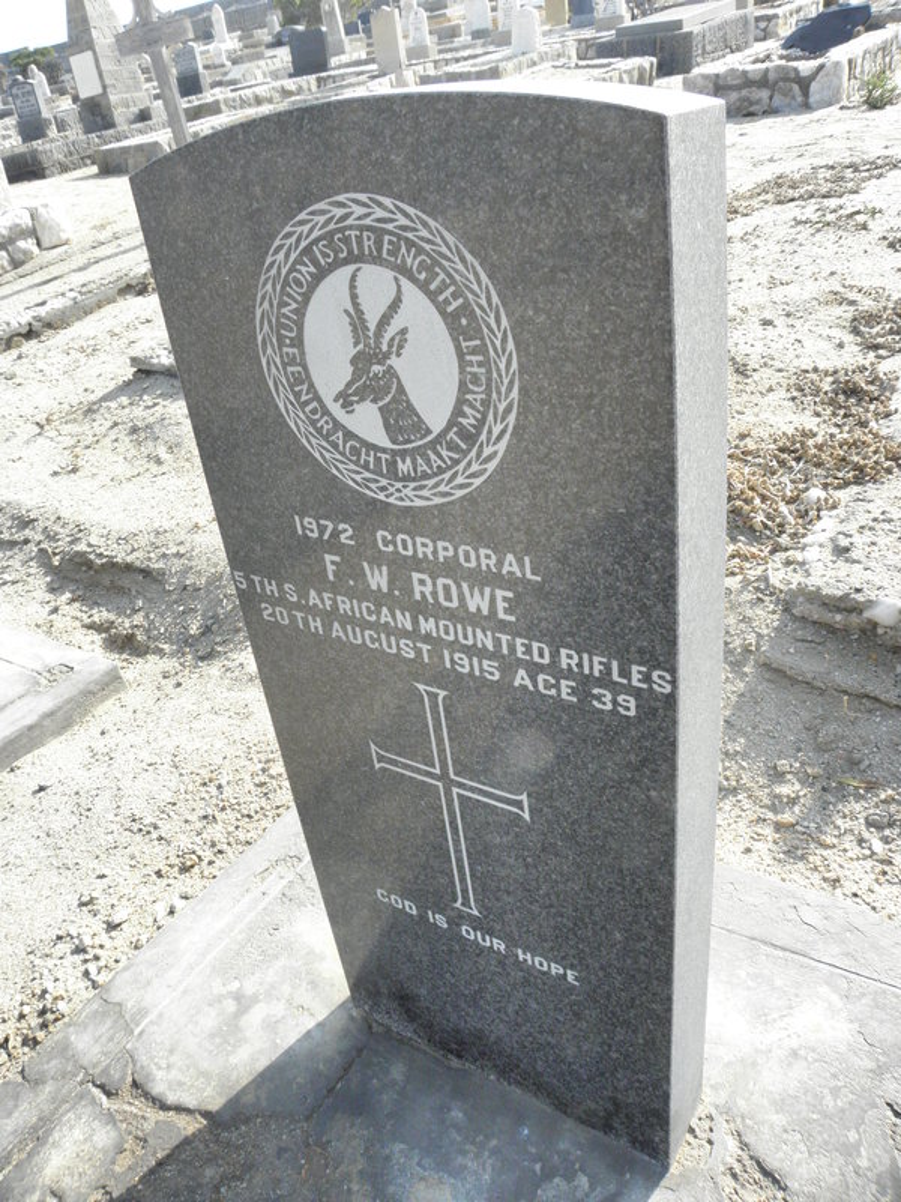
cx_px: 450
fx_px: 902
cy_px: 601
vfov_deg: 67.3
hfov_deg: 53.1
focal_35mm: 26
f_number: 5.6
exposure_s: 1/320
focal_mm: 4.6
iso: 200
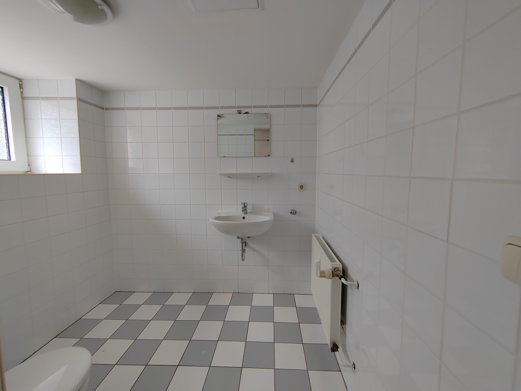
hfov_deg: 102.1
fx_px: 211
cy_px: 189
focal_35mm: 14
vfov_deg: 85.7
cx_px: 263
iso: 125
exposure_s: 1/50
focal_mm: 2.16
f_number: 2.2
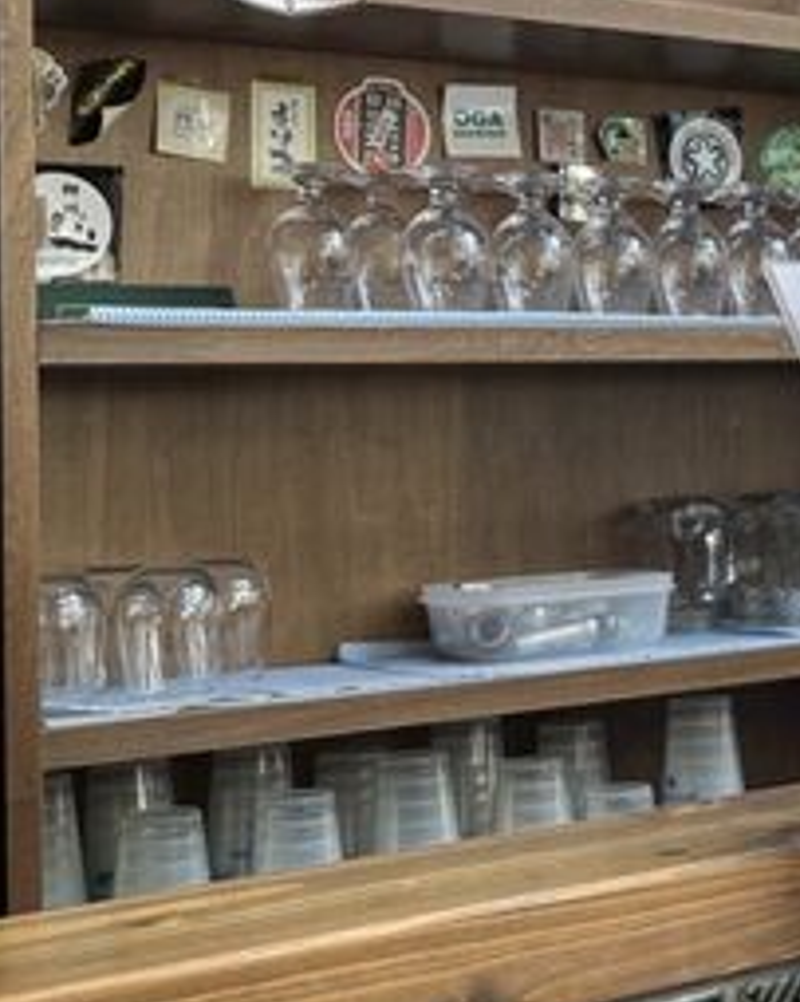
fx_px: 2251
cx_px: 1233
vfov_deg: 24.9
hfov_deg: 17.8
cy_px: 288
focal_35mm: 76
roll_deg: +1.8
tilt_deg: +2.3
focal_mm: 5.1
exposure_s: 1/100
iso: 50
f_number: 1.6
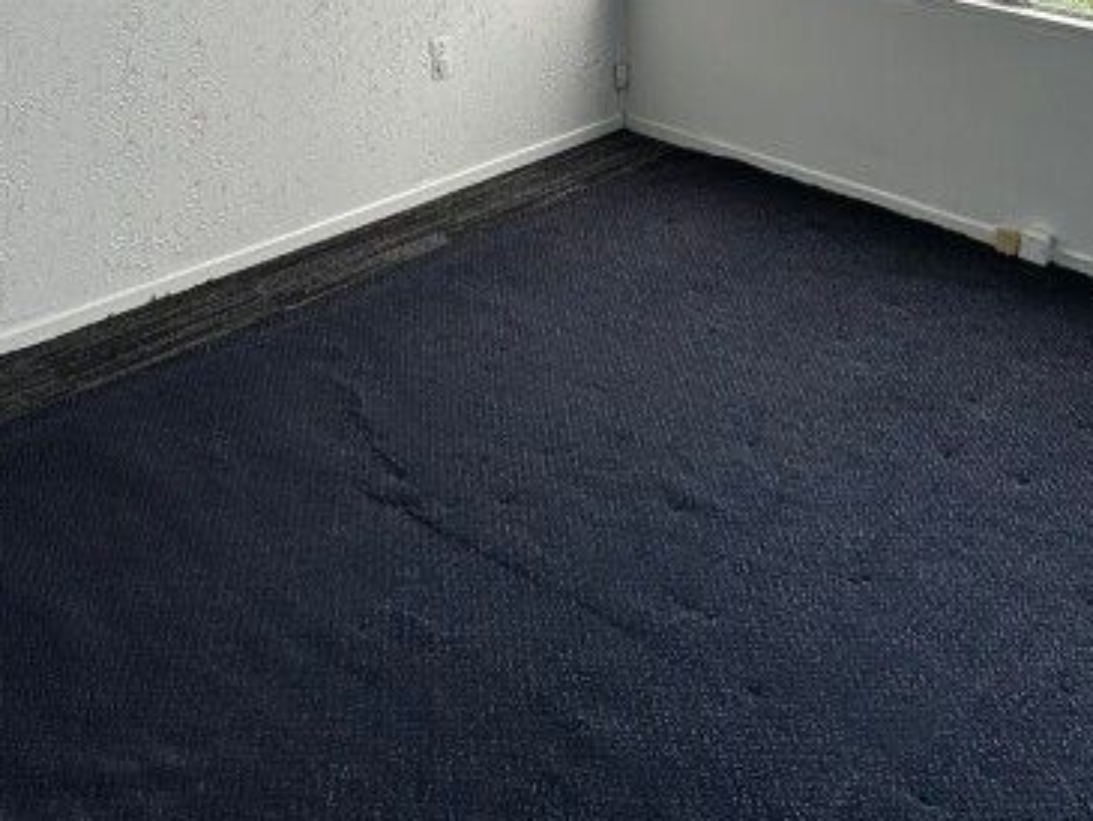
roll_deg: -0.8
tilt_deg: -0.9
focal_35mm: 46
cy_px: -312
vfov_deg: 25.8
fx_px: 1453
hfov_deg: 41.2
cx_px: 611
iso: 40
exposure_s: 1/313
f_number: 2.2
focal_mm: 2.22
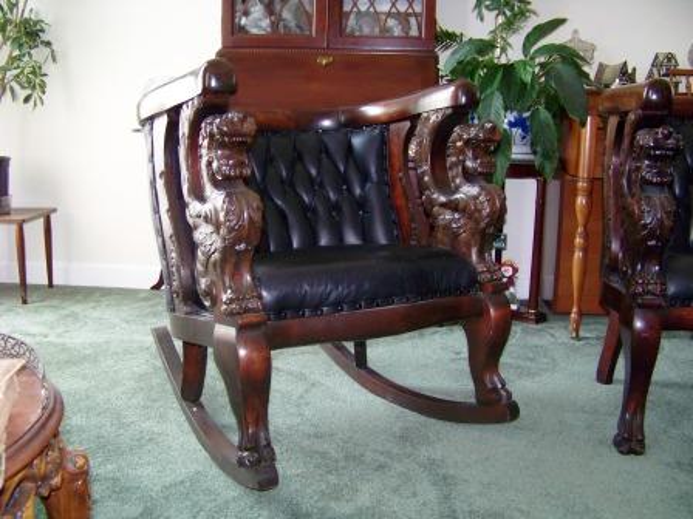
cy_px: 260
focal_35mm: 36
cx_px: 346
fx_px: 721
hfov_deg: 51.4
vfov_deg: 39.7
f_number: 2.8
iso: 200
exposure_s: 1/30
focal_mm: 5.85
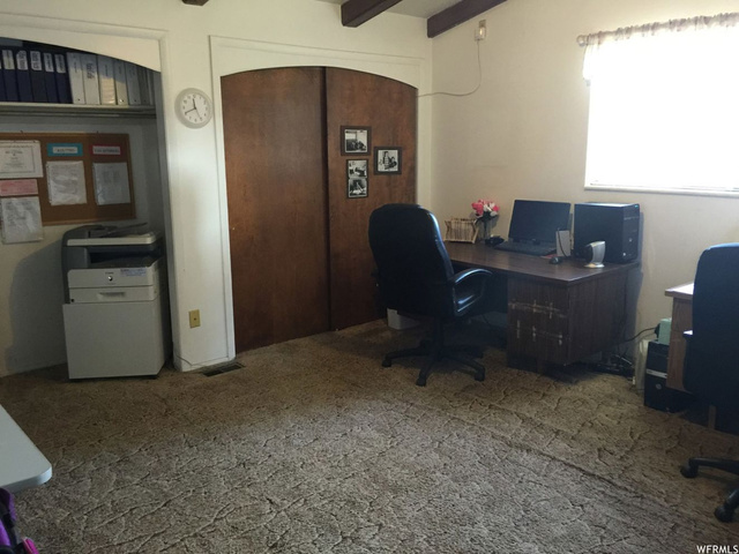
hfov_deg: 61.7
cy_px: 277
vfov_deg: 48.2
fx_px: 619
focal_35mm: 29
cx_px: 370
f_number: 2.2
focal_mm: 4.15
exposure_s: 1/15
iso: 125
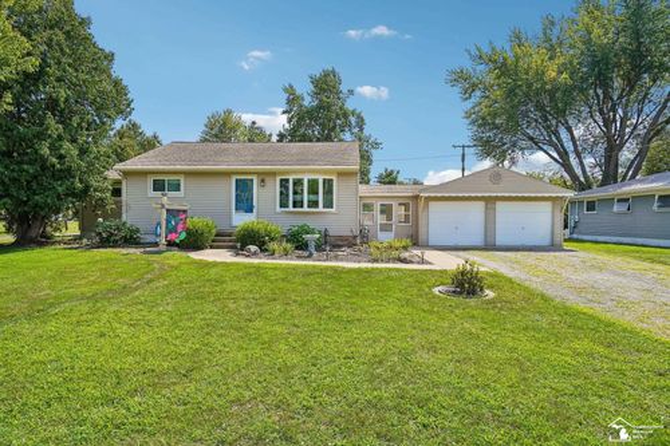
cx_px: 335
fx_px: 353
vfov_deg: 64.5
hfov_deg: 86.9
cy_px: 223
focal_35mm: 19
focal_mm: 19
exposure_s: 1/500
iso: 250
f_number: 8
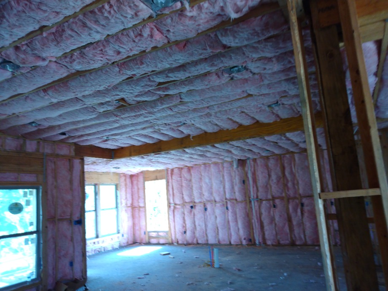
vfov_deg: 66.0
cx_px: 194
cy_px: 146
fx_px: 224
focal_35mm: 20
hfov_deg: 81.7
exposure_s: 1/60
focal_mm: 3.54
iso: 182
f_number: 2
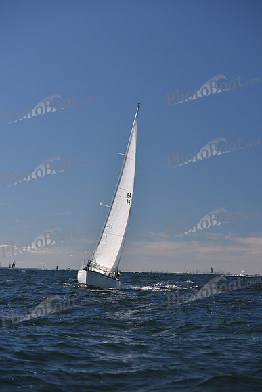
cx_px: 131
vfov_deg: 23.9
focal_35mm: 85
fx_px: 927
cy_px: 196
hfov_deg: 16.1
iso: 200
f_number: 4.5
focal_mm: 85
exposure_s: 1/1000
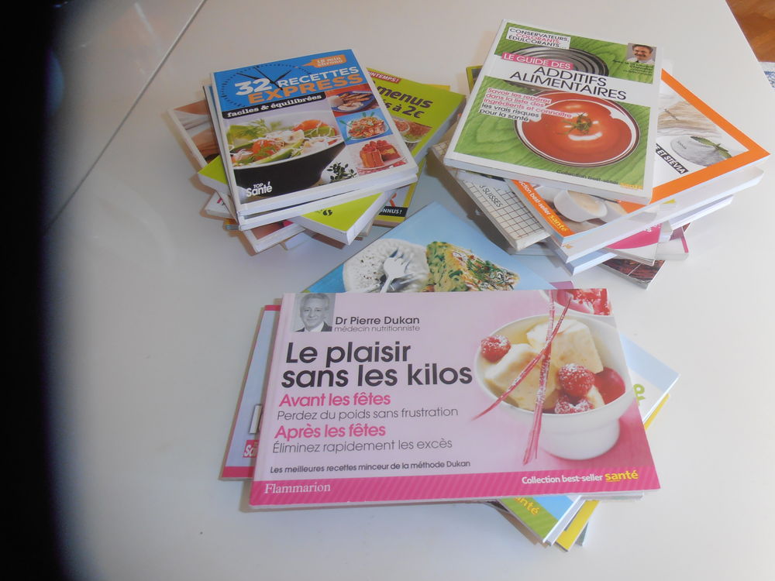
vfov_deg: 56.8
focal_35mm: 24
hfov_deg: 71.6
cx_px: 388
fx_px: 537
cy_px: 290
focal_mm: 4.2
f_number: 3
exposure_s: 1/30
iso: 100
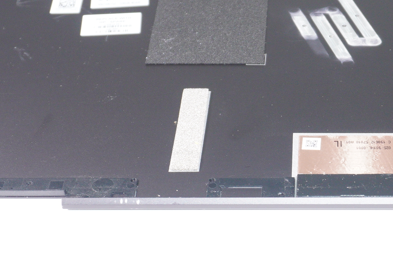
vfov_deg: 14.4
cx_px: 329
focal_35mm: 95
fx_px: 1036
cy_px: 154
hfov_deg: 21.2
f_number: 5
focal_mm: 24
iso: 640
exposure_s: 1/160
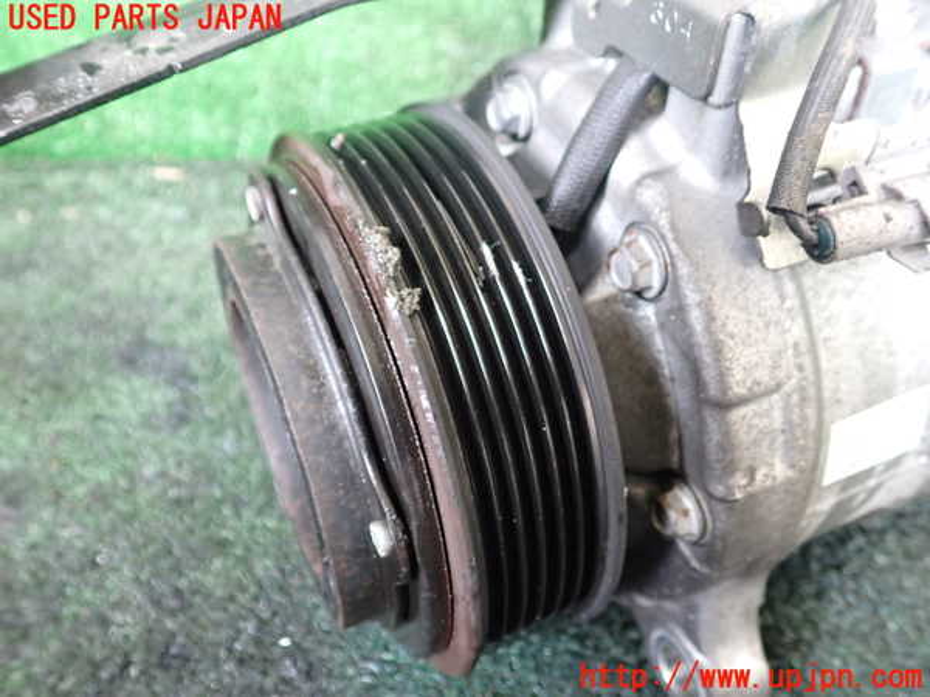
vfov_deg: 46.8
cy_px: 348
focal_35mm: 30
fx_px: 806
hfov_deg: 60.0
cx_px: 465
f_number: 2.3
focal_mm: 5.4
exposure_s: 1/30
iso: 640
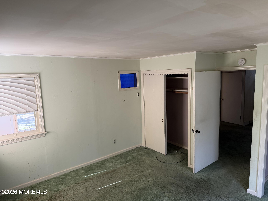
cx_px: 134
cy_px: 100
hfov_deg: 71.6
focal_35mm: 24
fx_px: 186
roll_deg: +2.4
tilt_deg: -7.2
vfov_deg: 56.8
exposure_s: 1/121
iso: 160
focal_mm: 6.76
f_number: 1.78
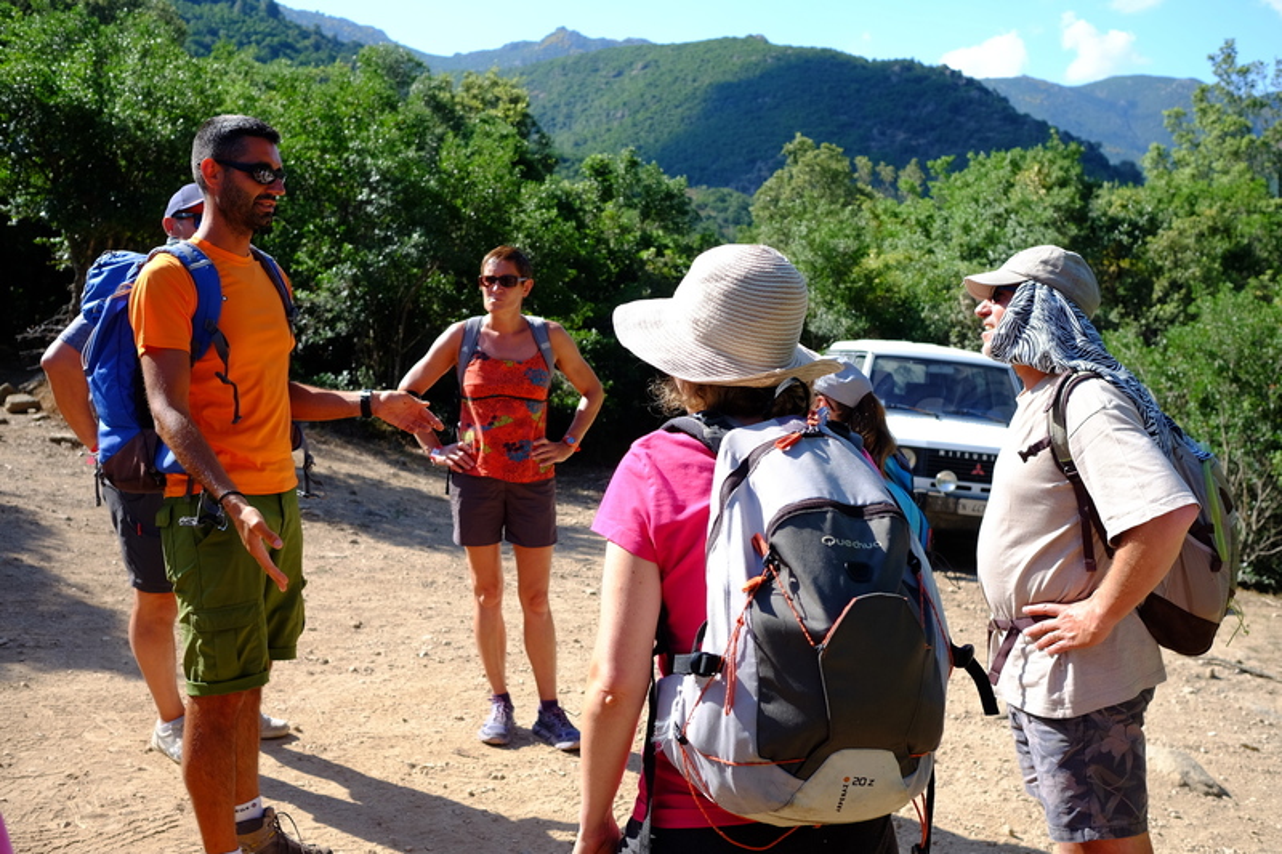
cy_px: 427
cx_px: 641
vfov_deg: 37.8
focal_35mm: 35
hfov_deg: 54.4
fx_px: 1246
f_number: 4
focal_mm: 23
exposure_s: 1/220
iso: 200
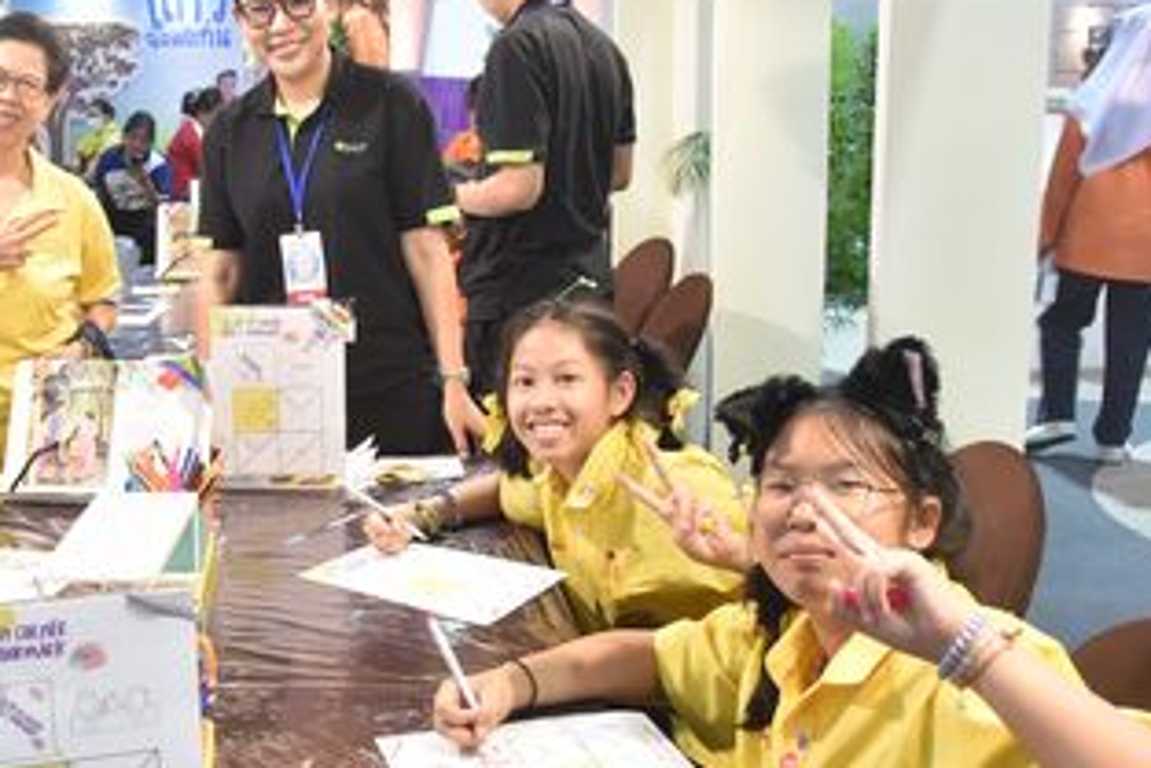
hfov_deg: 41.4
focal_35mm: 46
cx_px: 276
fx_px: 1471
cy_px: 327
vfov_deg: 29.2
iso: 1600
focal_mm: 24
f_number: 4
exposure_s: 1/25
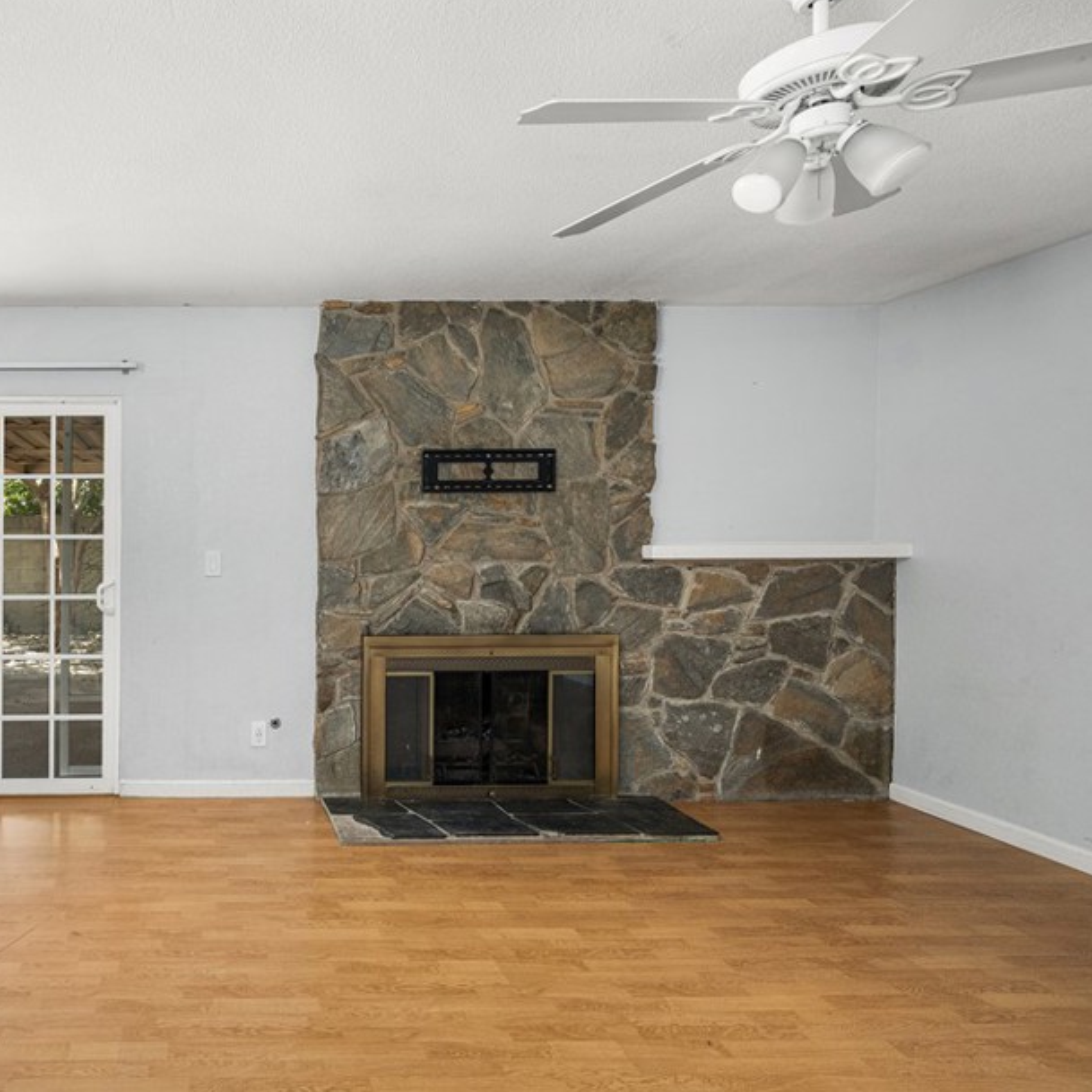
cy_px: 558
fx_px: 714
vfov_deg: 74.8
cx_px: 208
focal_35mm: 20
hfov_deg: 67.3
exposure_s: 1/10
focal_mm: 14
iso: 100
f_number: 5.6
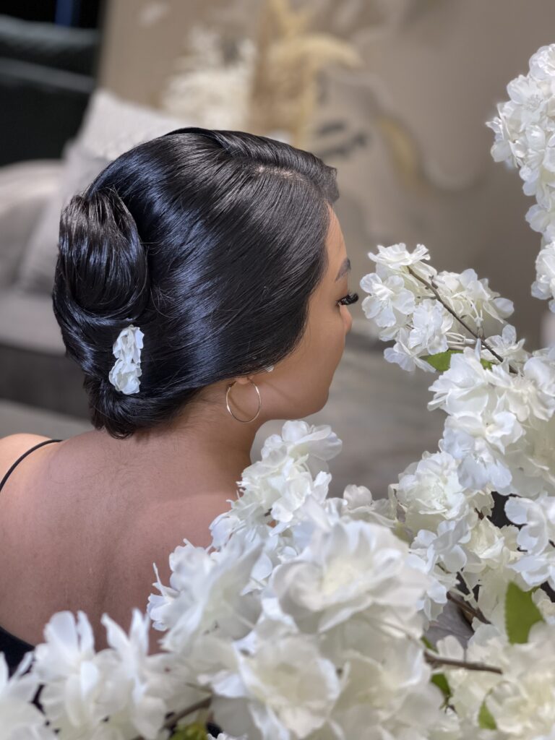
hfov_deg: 22.9
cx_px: 278
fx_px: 1368
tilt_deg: -14.6
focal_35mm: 64
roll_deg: -9.7
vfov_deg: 30.3
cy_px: 370
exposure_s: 1/100
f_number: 2.2
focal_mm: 7.5
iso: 125
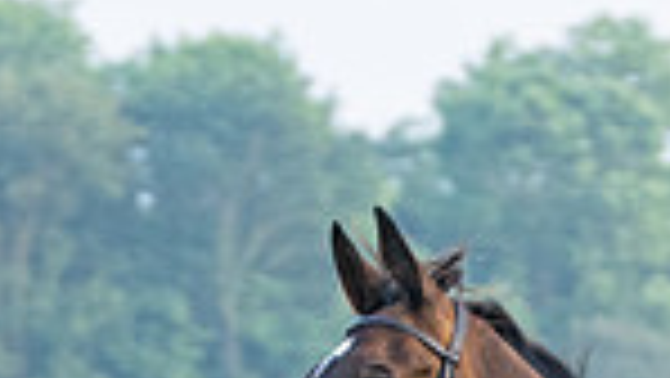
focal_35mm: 866
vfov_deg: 1.4
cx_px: 946
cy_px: 648
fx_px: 15393
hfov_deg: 2.5
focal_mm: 98
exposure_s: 1/500
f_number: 4
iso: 400
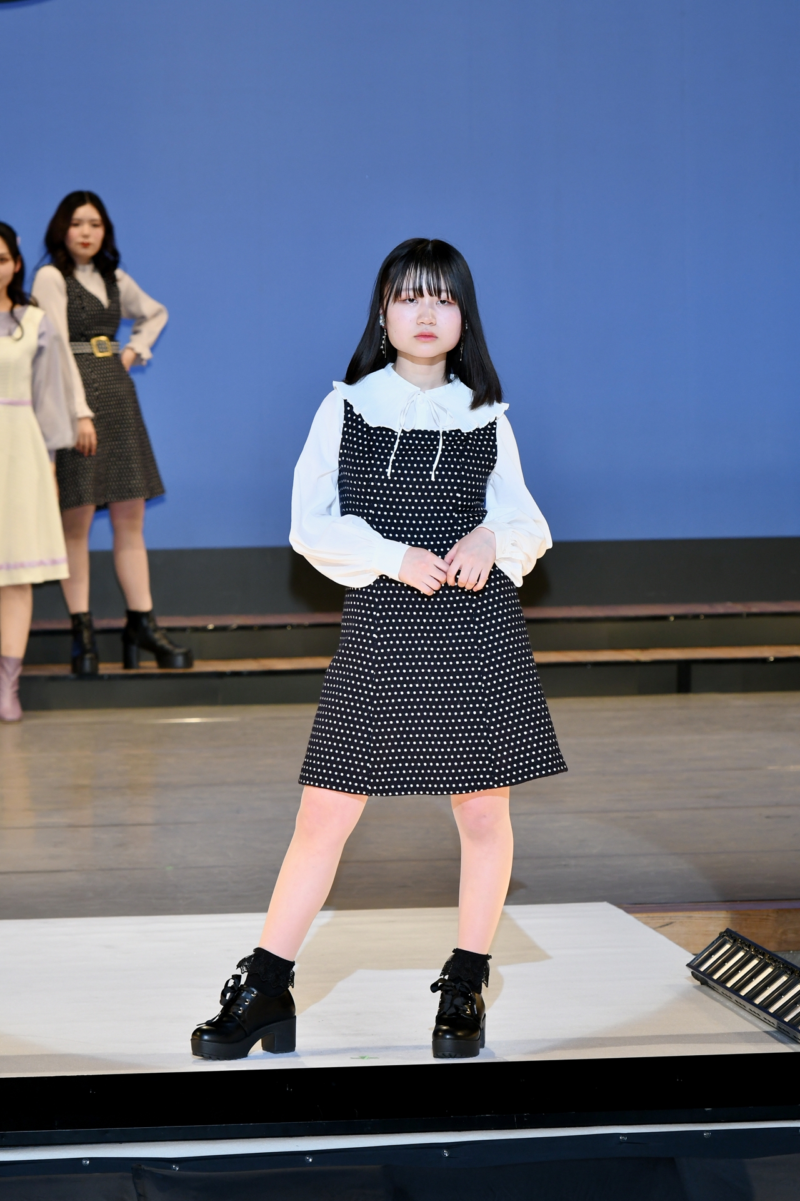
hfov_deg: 7.3
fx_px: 6250
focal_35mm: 188
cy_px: 600
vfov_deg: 11.0
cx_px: 400
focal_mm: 125
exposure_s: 1/250
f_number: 5.6
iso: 800
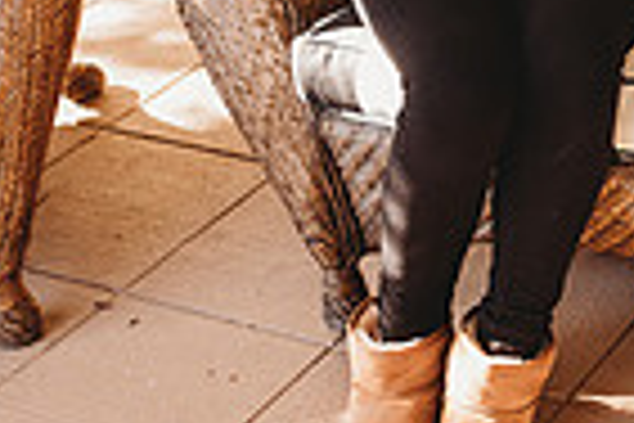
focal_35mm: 99
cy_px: -65
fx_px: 1743
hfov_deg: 17.8
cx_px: 1030
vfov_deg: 13.5
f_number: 4.5
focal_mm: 24
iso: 400
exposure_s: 1/100
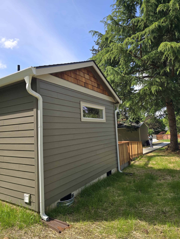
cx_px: 90
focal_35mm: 23
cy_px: 120
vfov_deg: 73.9
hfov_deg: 58.9
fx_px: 159
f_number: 1.7
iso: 12
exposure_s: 1/444
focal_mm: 6.3
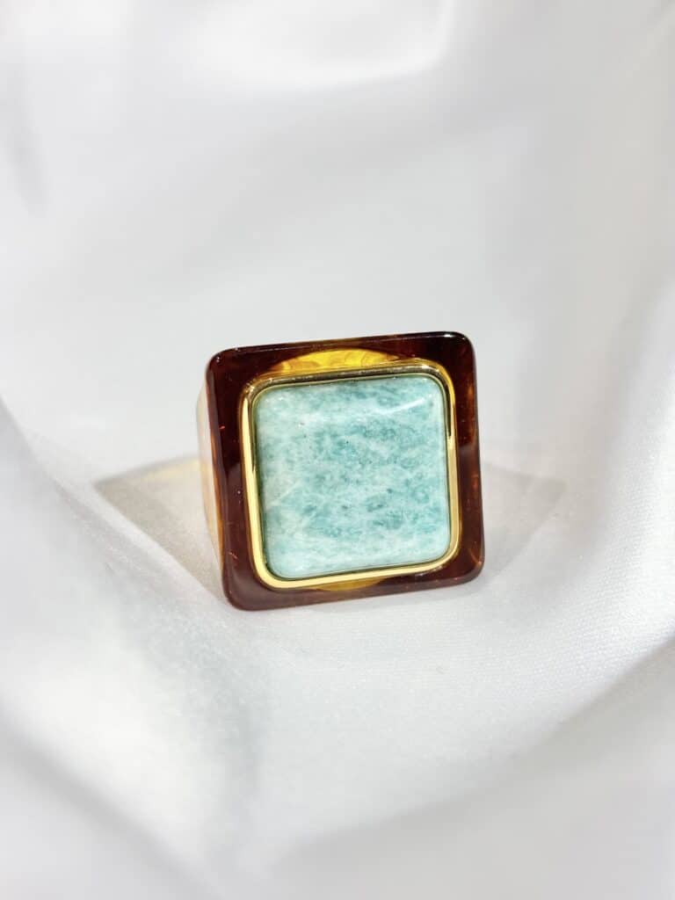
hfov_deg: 28.0
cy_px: 450
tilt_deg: -36.3
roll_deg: +7.2
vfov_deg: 36.8
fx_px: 1352
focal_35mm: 52
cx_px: 338
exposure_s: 1/234
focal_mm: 5.96
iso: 32
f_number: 1.6
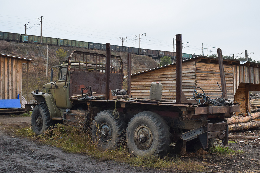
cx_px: 130
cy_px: 86
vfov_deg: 35.5
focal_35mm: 38
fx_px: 271
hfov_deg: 51.3
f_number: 5.6
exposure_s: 1/800
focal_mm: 25
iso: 800
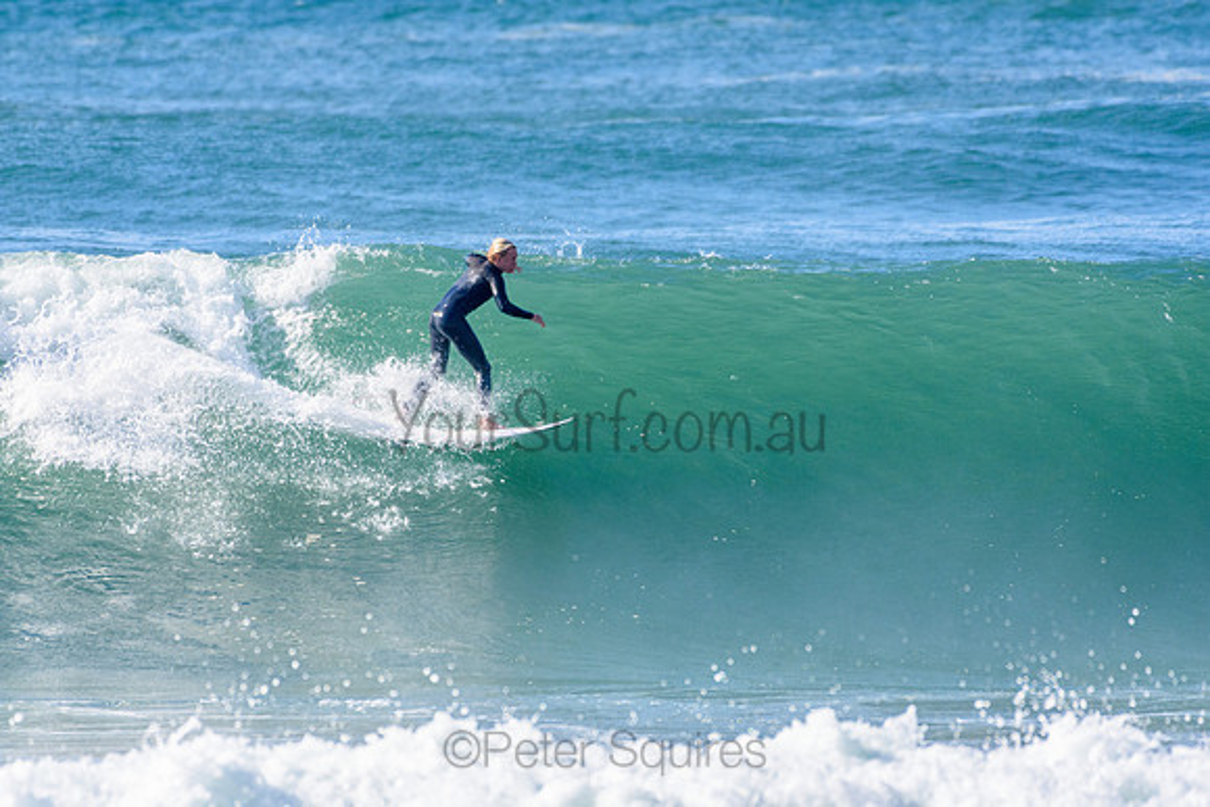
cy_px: 404
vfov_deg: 1.8
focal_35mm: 750
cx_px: 605
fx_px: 25213
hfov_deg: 2.7
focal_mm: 500
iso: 450
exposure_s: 1/2000
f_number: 5.6
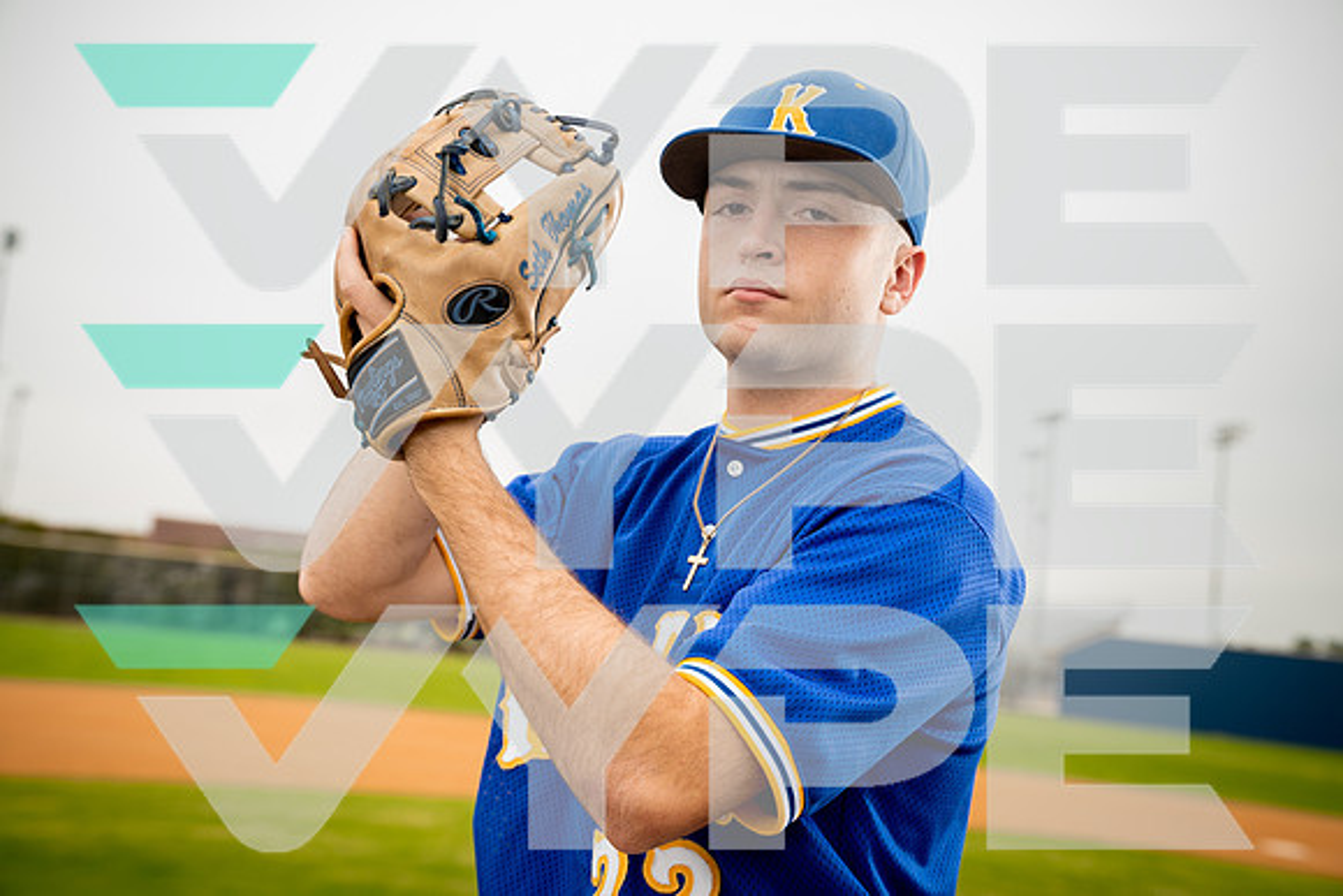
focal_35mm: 44
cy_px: 448
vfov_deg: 30.5
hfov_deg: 44.5
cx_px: 672
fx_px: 1642
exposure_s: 1/250
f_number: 4
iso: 200
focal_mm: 44
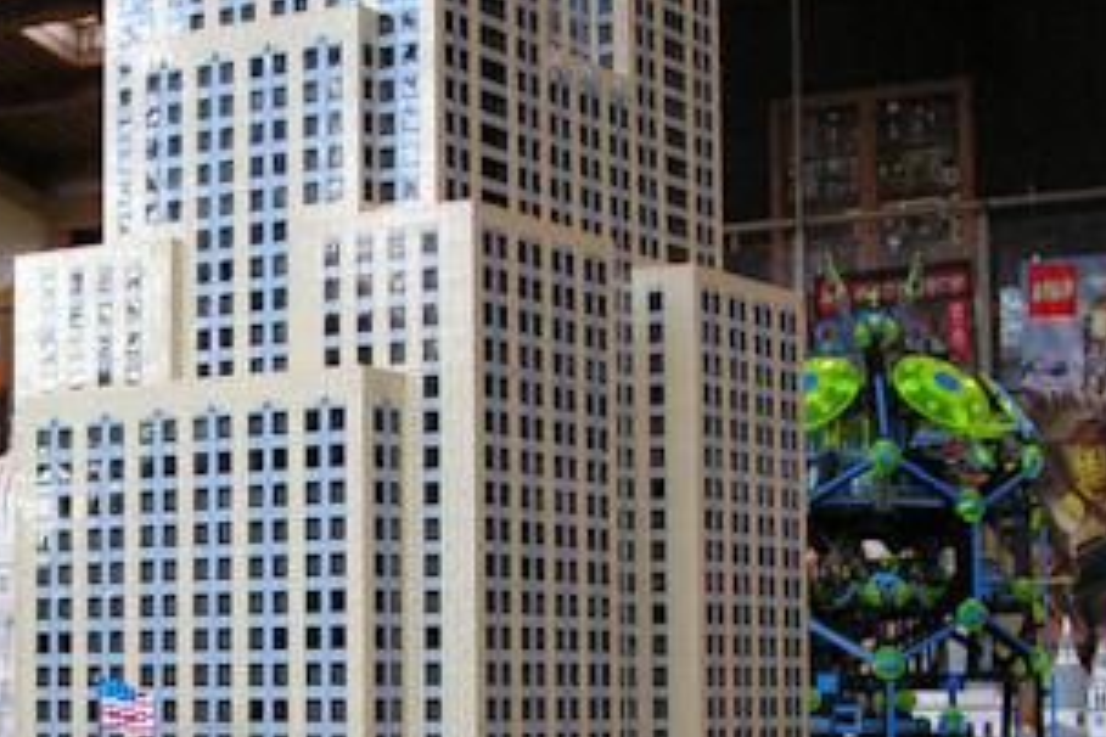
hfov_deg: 22.8
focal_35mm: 89
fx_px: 2734
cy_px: 555
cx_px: 407
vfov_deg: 15.3
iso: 125
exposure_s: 1/50
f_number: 2.8
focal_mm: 6.3
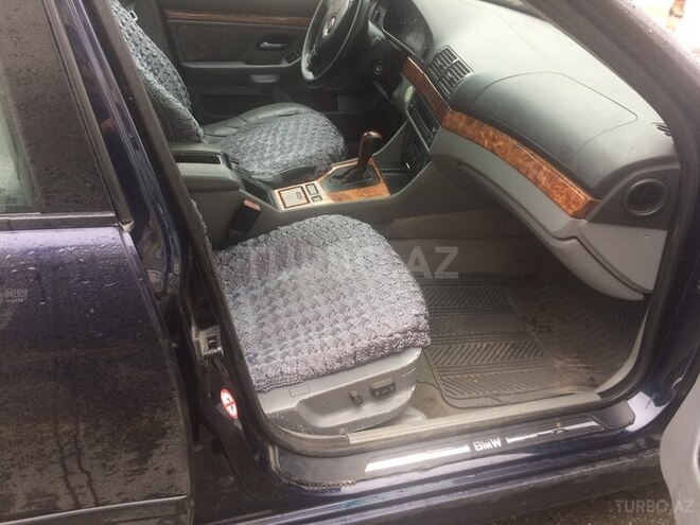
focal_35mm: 29
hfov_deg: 61.7
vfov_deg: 48.2
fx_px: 586
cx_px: 350
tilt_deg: -35.2
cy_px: 262
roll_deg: -4.0
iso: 40
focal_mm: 4.15
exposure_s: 1/33
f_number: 2.2
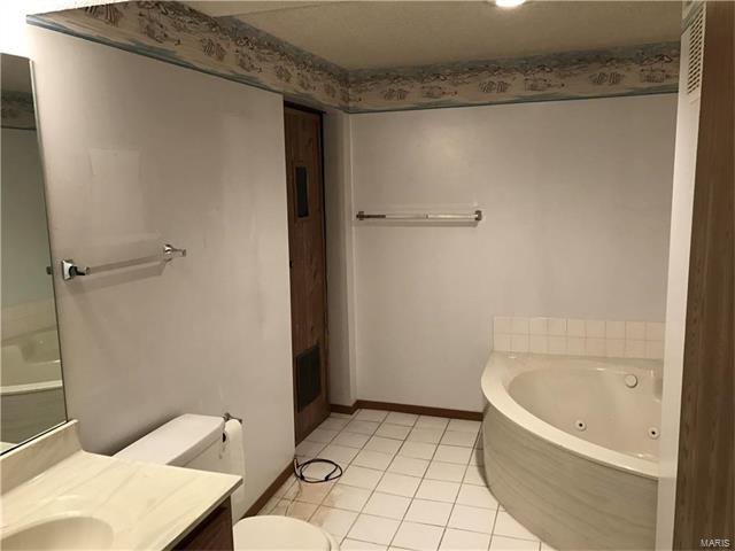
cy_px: 276
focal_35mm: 28
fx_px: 595
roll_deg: +0.7
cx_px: 368
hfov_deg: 63.4
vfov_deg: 49.7
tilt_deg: -8.5
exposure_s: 1/20
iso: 40
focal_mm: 3.99
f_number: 1.8
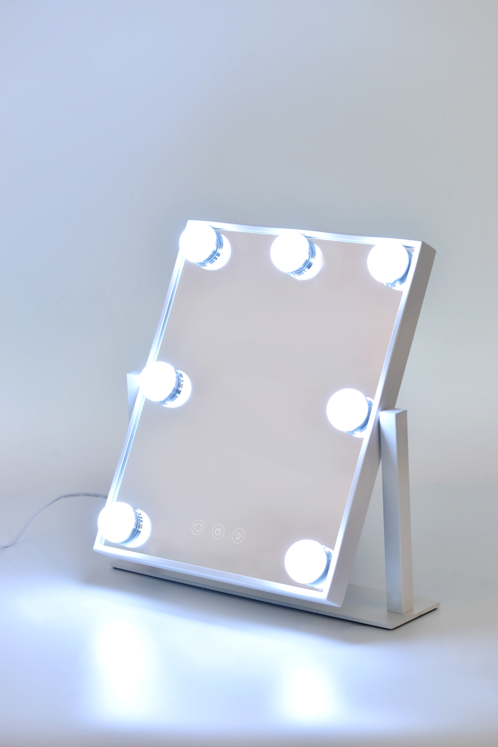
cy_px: 372
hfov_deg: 12.9
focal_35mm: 106
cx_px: 249
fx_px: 2200
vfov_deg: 19.3
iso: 800
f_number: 8
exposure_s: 1/80
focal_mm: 105
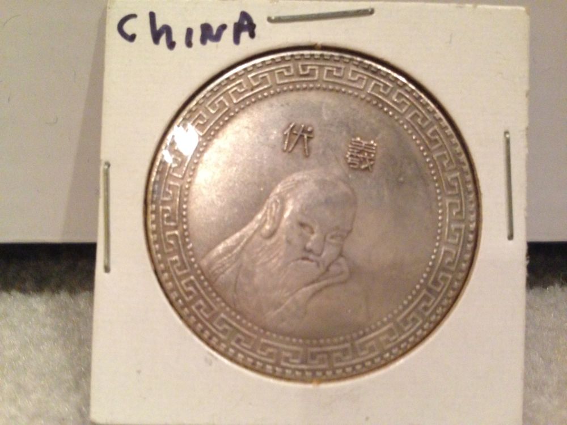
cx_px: 284
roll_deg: -1.5
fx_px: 541
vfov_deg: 42.9
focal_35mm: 33
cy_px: 212
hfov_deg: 55.4
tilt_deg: -29.4
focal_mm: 4.12
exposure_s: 1/17
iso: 400
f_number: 2.4
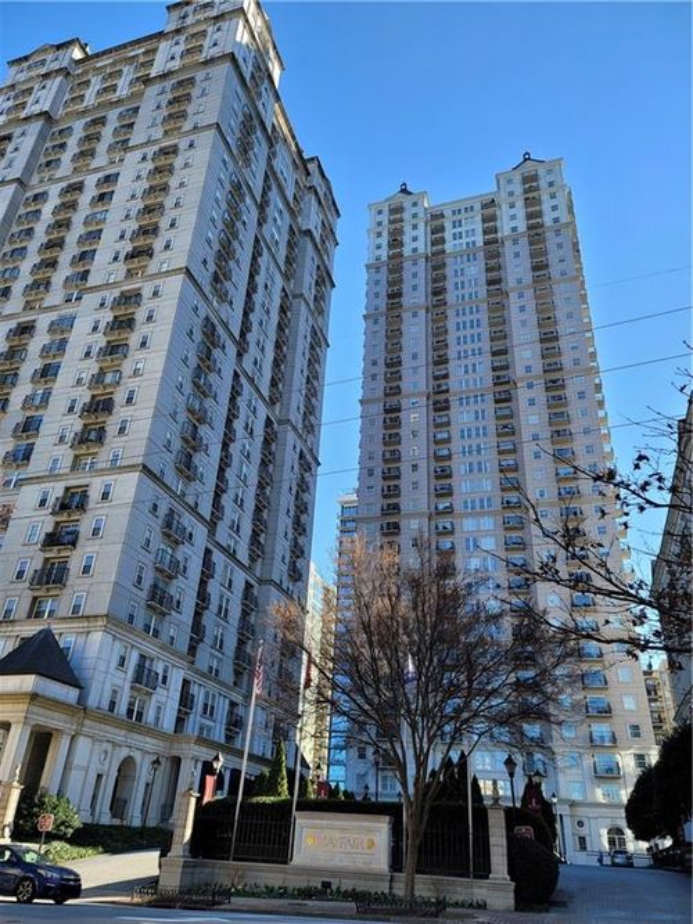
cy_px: 462
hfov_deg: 54.9
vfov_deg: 69.4
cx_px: 346
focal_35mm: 25
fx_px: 668
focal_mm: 7
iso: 20
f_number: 1.8
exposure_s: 1/377
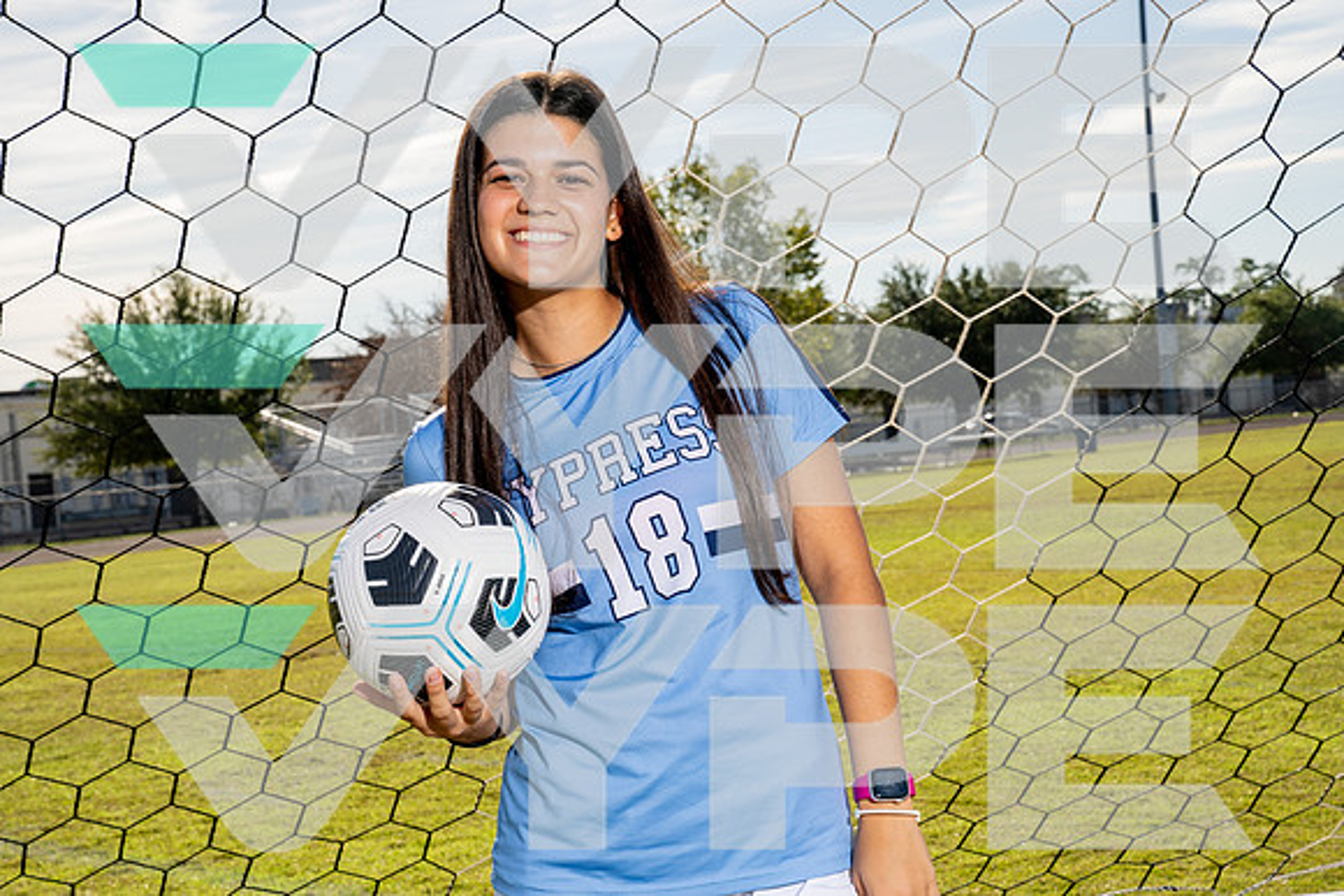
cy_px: 448
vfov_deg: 20.0
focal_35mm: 68
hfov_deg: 29.6
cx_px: 672
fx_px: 2539
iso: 200
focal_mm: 68
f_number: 11
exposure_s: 1/250
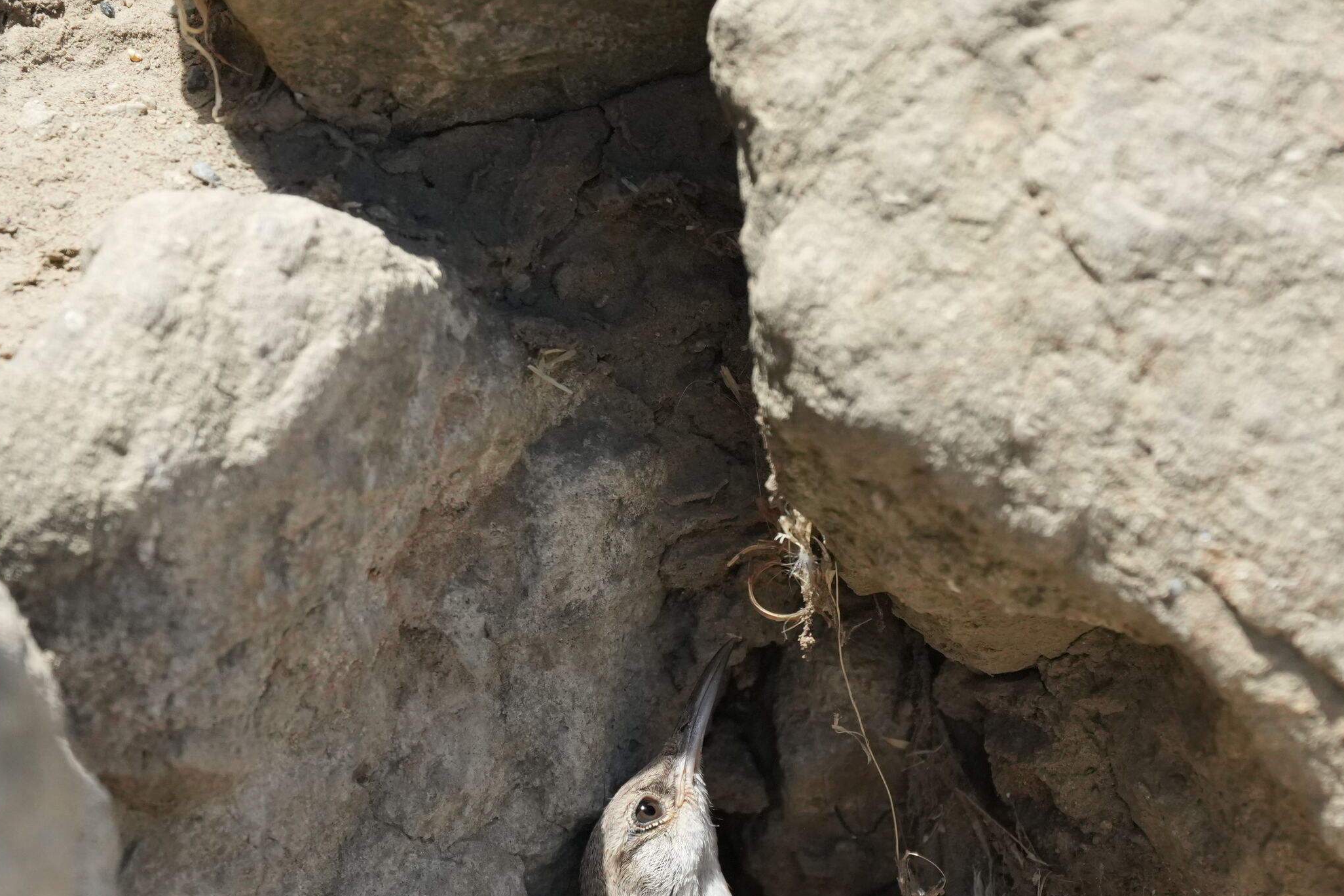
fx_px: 31432
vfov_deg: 1.6
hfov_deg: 2.4
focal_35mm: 842
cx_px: 735
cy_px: 899
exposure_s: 1/2000
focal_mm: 400
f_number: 6.3
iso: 1250
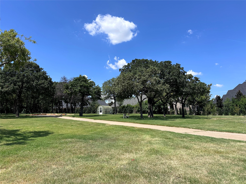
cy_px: 92
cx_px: 123
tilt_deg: +7.7
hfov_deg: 67.3
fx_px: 185
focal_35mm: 26
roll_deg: +3.1
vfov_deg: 53.1
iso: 50
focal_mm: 5.7
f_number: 1.5
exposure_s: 1/4115
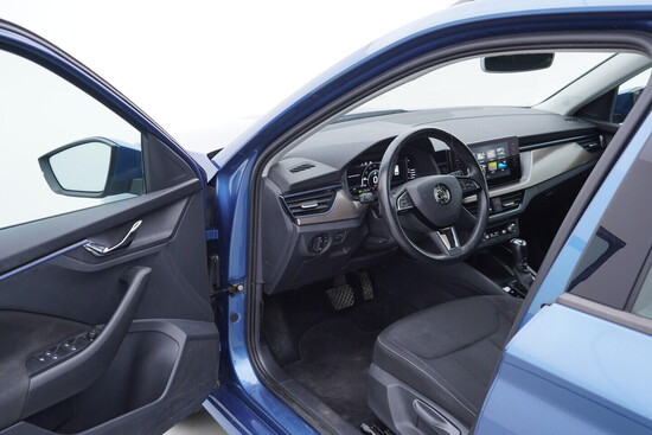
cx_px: 326
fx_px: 652
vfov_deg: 36.9
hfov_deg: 53.1
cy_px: 218
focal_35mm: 36
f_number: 3.2
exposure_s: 1/50
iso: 125
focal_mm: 24
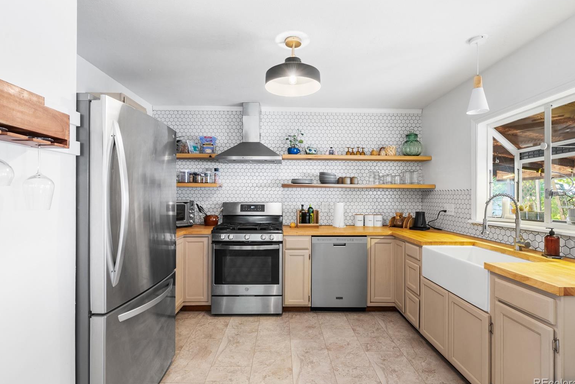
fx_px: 272
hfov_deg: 93.3
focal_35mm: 17
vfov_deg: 70.5
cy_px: 187
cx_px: 290
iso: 160
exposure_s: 6
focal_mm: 16
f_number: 11
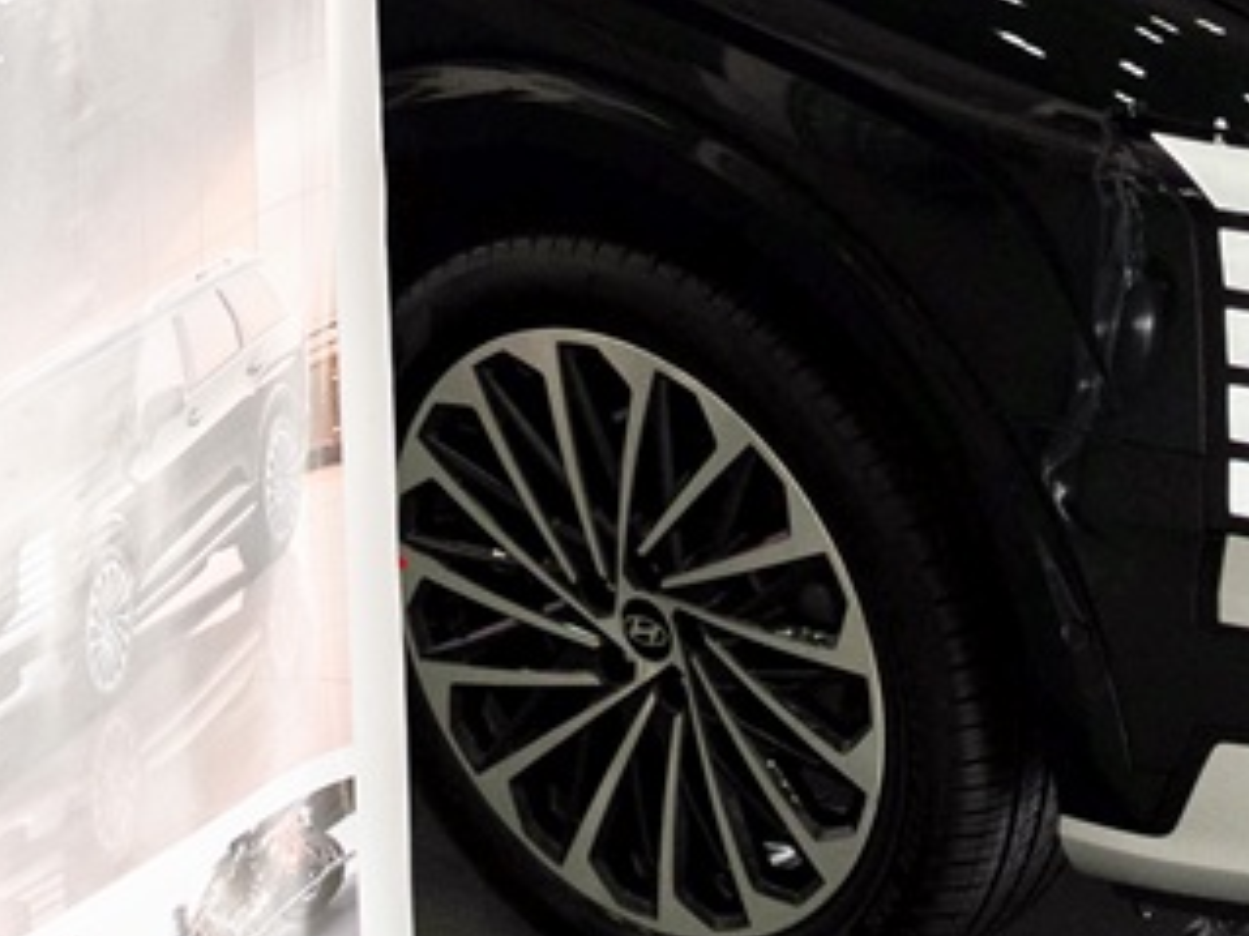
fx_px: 11514
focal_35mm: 319
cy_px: -141
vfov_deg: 4.6
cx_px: 838
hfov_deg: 6.2
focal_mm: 52.7
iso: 400
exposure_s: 1/320
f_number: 2.8
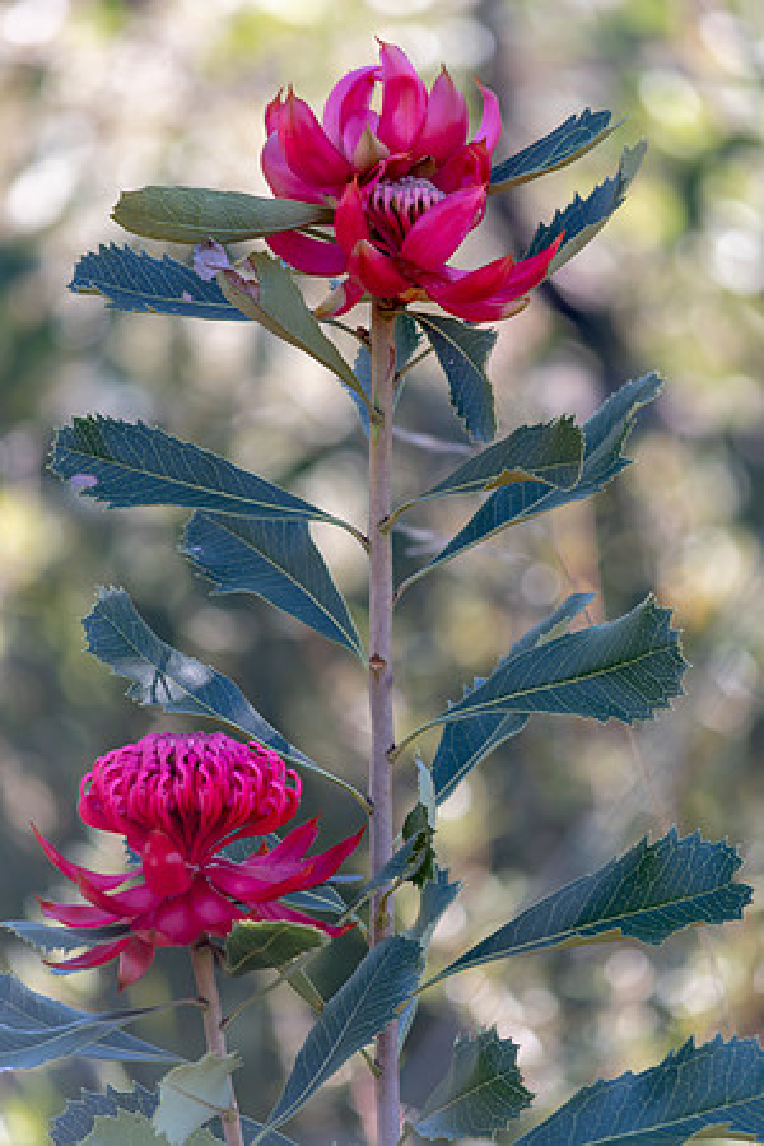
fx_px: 9549
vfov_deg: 6.9
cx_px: 382
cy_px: 573
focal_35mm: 300
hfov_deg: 4.6
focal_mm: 200
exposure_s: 1/60
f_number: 5
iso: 200
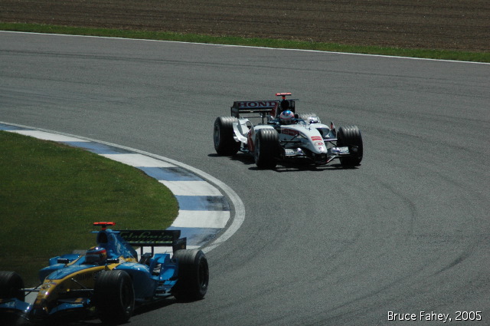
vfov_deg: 3.0
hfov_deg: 4.6
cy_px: 163
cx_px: 245
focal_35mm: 450
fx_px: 6117
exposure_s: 1/2500
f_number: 9
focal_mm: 300
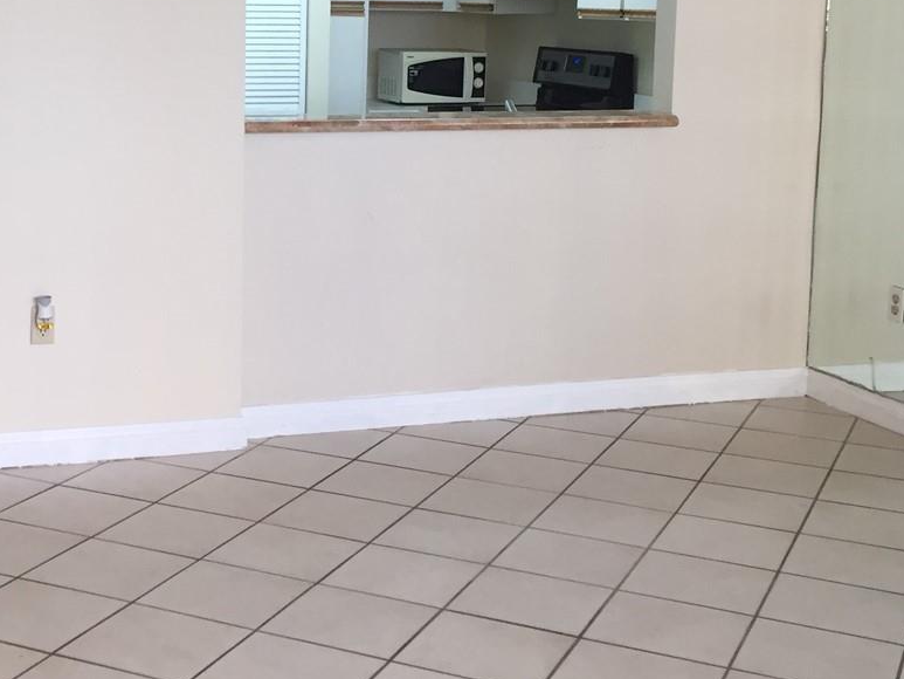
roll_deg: -1.3
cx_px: 274
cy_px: 160
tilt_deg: -6.5
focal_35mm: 60
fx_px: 1567
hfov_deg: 31.8
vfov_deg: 24.1
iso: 32
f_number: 2.2
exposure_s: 1/40
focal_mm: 4.15
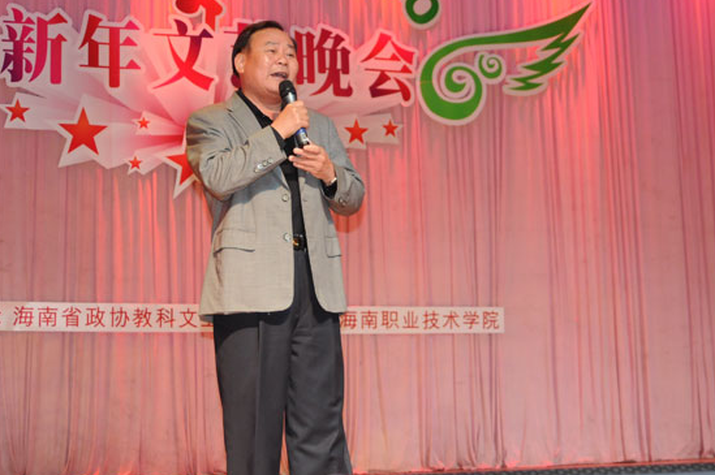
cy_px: 113
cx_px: 335
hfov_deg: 27.0
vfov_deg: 18.0
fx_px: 1488
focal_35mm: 75
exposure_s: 1/125
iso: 800
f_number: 3.5
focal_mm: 32
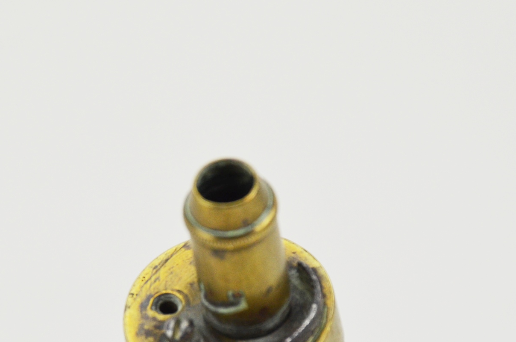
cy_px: 268
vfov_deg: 3.3
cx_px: 189
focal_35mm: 413
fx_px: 5907
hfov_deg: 5.0
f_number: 5.6
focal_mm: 135
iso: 640
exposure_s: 1/250
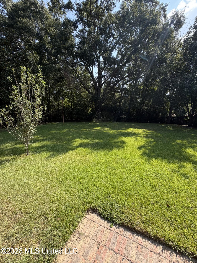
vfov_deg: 102.1
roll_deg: -0.3
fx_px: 106
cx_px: 98
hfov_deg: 85.7
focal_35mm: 14
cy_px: 132
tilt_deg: -7.2
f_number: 2.2
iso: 50
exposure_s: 1/502
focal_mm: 2.22
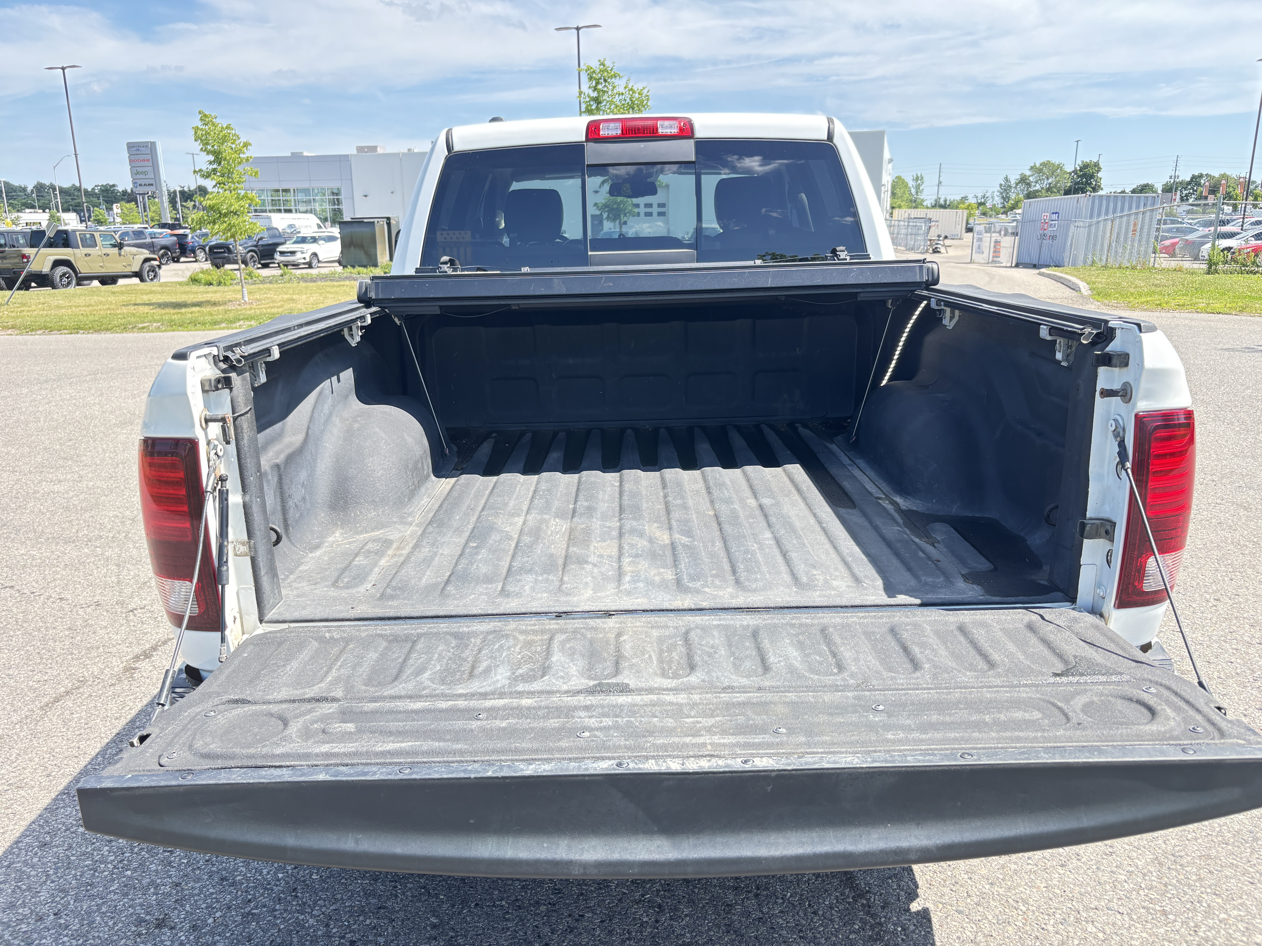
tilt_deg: -16.0
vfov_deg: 53.1
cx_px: 631
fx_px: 948
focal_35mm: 26
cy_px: 473
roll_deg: +1.0
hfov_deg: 67.3
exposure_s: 1/385
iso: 50
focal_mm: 5.96
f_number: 1.6
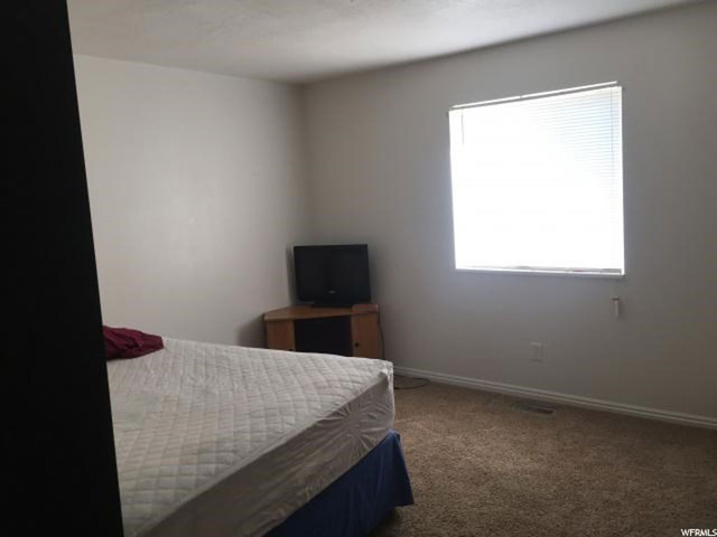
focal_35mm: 29
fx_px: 601
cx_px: 358
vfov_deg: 48.2
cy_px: 268
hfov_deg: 61.7
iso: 50
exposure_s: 1/120
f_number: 2.2
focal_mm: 4.15
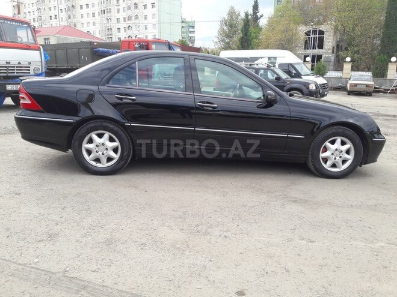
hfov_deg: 63.4
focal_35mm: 28
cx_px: 198
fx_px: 321
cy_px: 148
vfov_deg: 49.7
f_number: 1.9
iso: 40
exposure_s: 1/379
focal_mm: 3.7
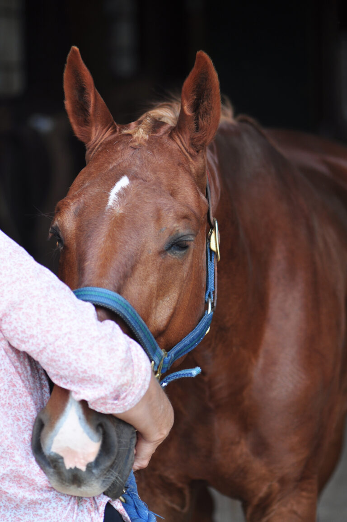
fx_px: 2282
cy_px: 261
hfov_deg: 8.7
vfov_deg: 13.1
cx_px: 174
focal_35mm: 158
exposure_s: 1/500
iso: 200
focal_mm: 105
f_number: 3.5
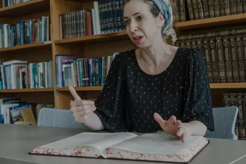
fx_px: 362
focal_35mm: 53
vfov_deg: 25.4
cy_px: 62
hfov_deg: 37.3
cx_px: 94
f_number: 5
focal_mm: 35
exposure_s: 1/200
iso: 640
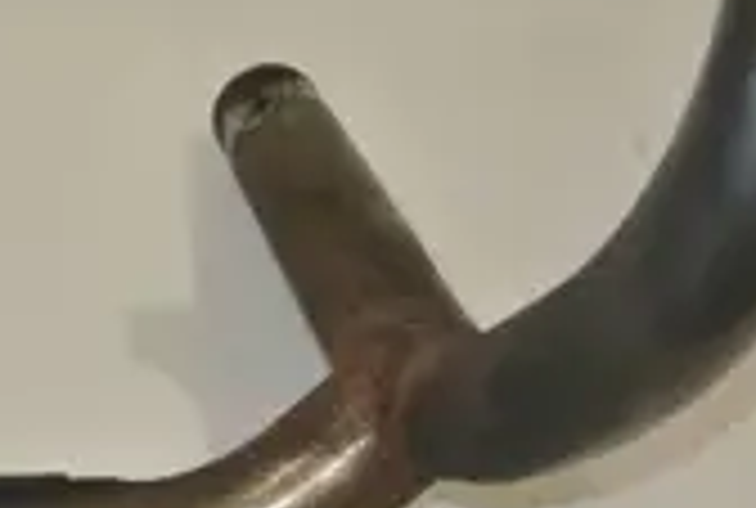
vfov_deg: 14.3
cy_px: 189
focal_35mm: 96
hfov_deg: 20.3
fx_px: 2021
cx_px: -58
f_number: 4
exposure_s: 1/60
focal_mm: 11.4
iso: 200
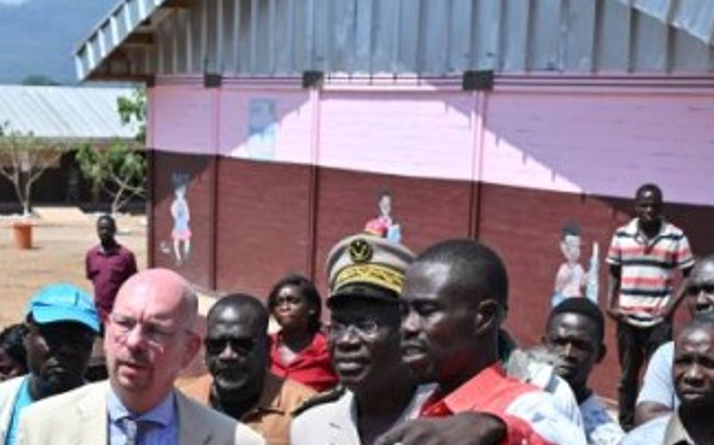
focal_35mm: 83
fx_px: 1614
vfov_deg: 15.2
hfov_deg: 24.8
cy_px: 533
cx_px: 234
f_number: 5.6
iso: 180
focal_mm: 33
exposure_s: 1/1000
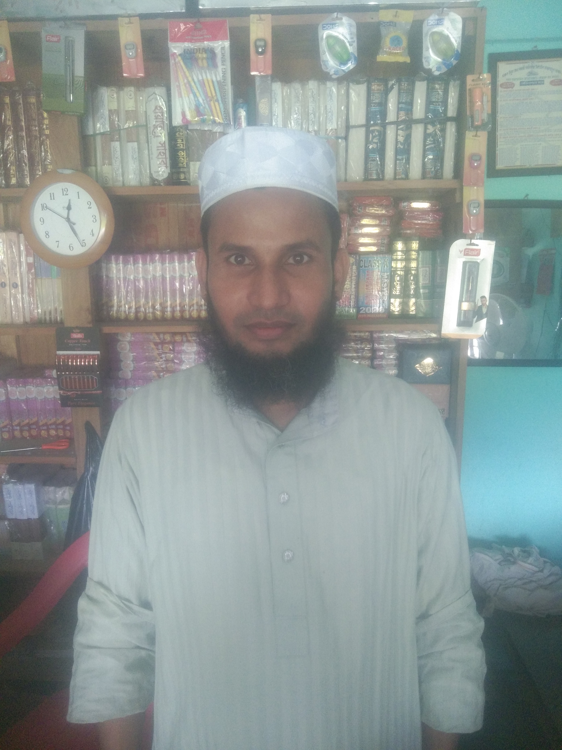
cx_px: 281
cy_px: 375
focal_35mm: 30
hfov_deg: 46.8
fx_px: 649
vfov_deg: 60.0
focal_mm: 3.65
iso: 289
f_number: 2.2
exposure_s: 1/33
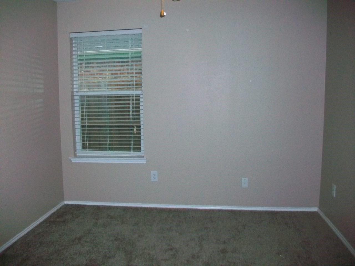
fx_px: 328
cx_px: 178
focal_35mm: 32
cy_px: 133
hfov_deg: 56.8
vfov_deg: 44.2
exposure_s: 1/500
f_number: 2.8
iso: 400
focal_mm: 5.7
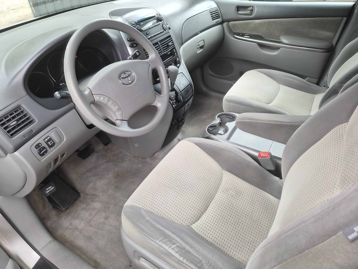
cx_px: 179
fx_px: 238
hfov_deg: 73.9
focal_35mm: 23
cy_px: 134
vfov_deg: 58.9
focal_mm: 5.4
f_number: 1.8
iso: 100
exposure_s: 1/180
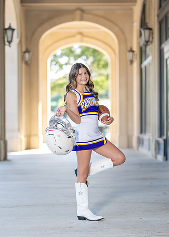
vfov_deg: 23.7
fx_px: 564
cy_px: 134
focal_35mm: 84
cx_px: 88
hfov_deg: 17.0
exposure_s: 1/400
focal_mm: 50
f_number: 1.2
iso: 100
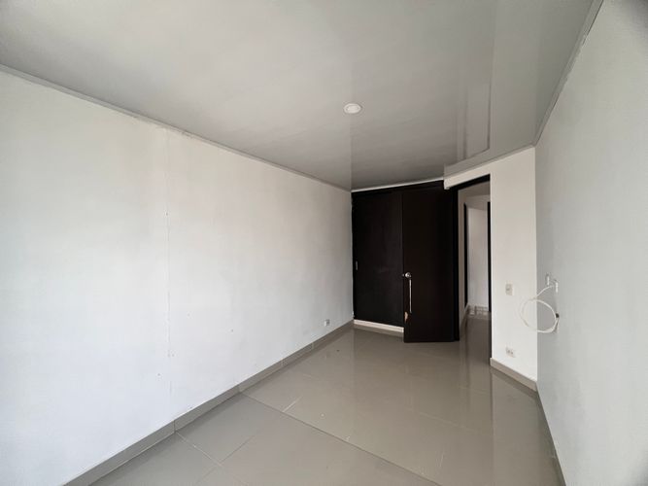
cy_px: 243
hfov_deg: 106.2
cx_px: 324
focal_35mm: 13
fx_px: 243
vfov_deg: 89.9
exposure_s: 1/99
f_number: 1.8
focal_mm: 1.57
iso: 200
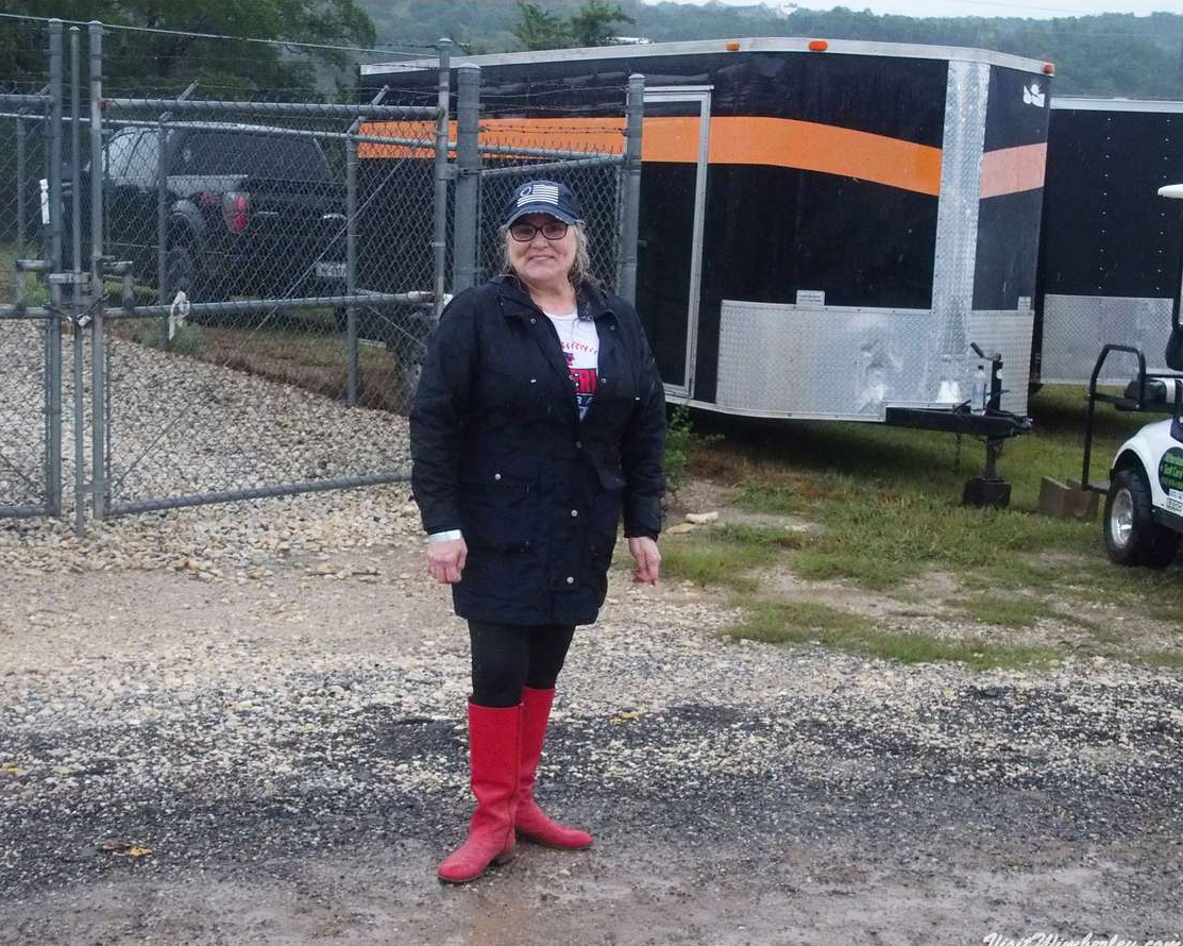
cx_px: 555
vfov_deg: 25.4
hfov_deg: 31.4
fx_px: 2100
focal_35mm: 60
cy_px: 477
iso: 2000
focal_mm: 12
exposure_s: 1/640
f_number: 2.8
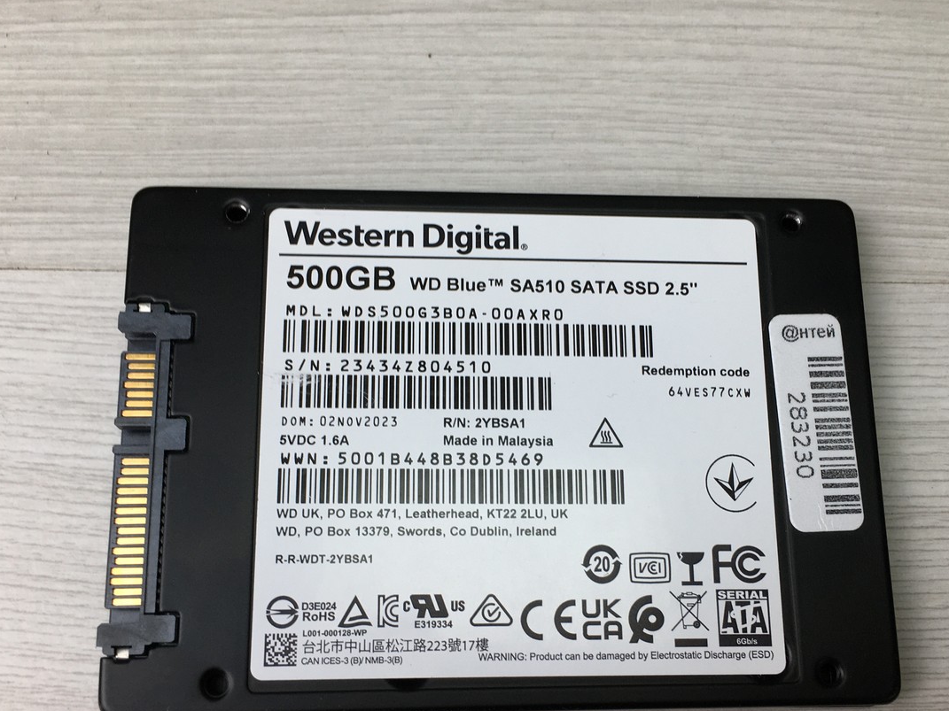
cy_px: 427
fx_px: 1069
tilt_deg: -76.1
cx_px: 516
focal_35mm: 39
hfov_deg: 47.8
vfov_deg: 36.7
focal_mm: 4.15
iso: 25
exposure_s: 1/100
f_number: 2.2
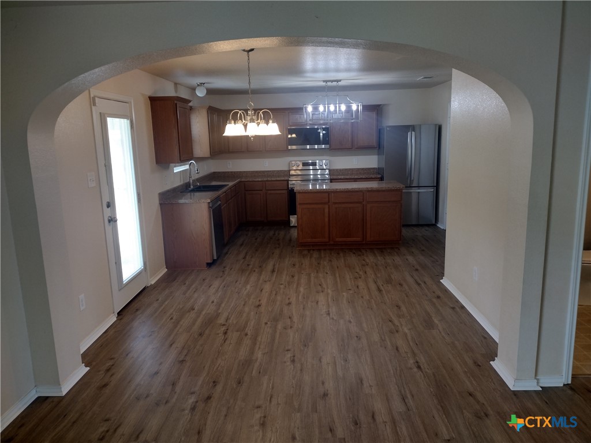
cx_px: 296
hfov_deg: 65.3
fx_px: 461
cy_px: 222
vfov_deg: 51.4
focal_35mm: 27
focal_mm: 4.71
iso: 211
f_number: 1.7
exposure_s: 1/60
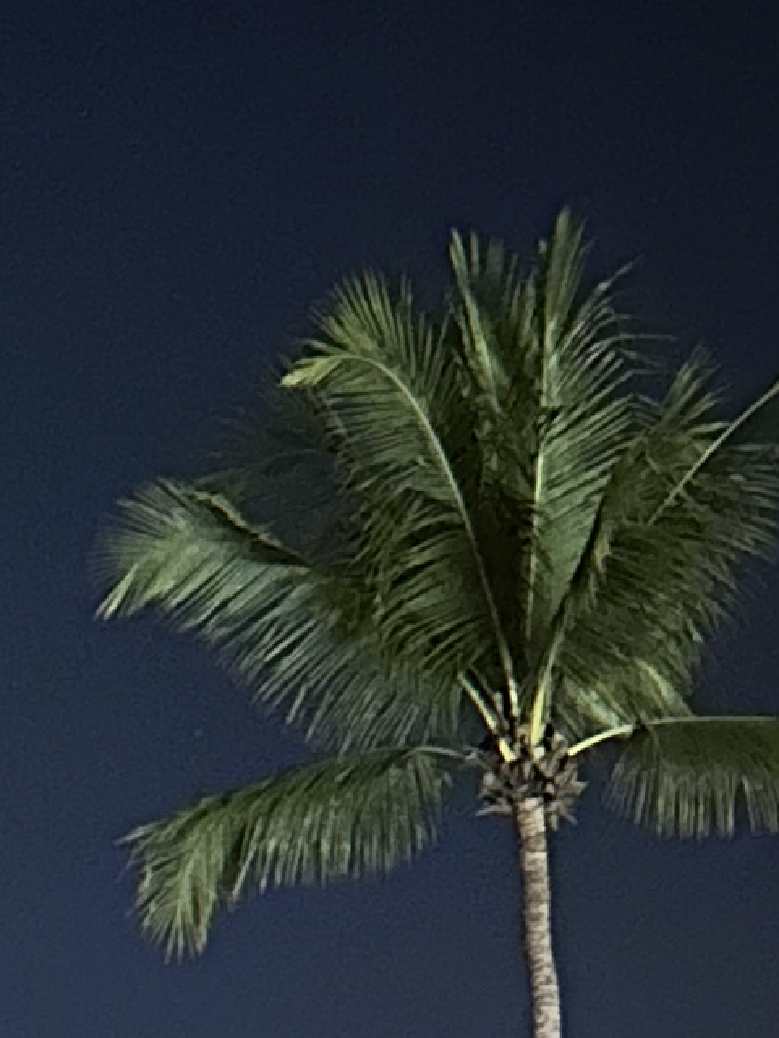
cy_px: 1783
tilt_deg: +6.8
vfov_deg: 12.1
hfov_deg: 8.8
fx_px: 4529
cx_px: -1129
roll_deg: -0.3
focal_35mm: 151
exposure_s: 1/5
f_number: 1.78
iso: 2000
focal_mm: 6.86
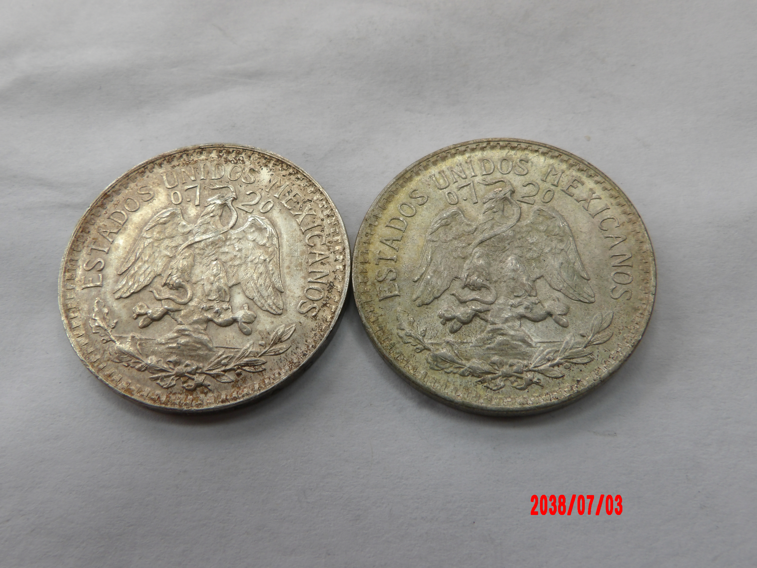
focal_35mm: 34
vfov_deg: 41.8
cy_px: 284
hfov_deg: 54.0
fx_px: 744
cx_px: 378
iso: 100
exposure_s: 1/47
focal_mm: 6.2
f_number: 4.5
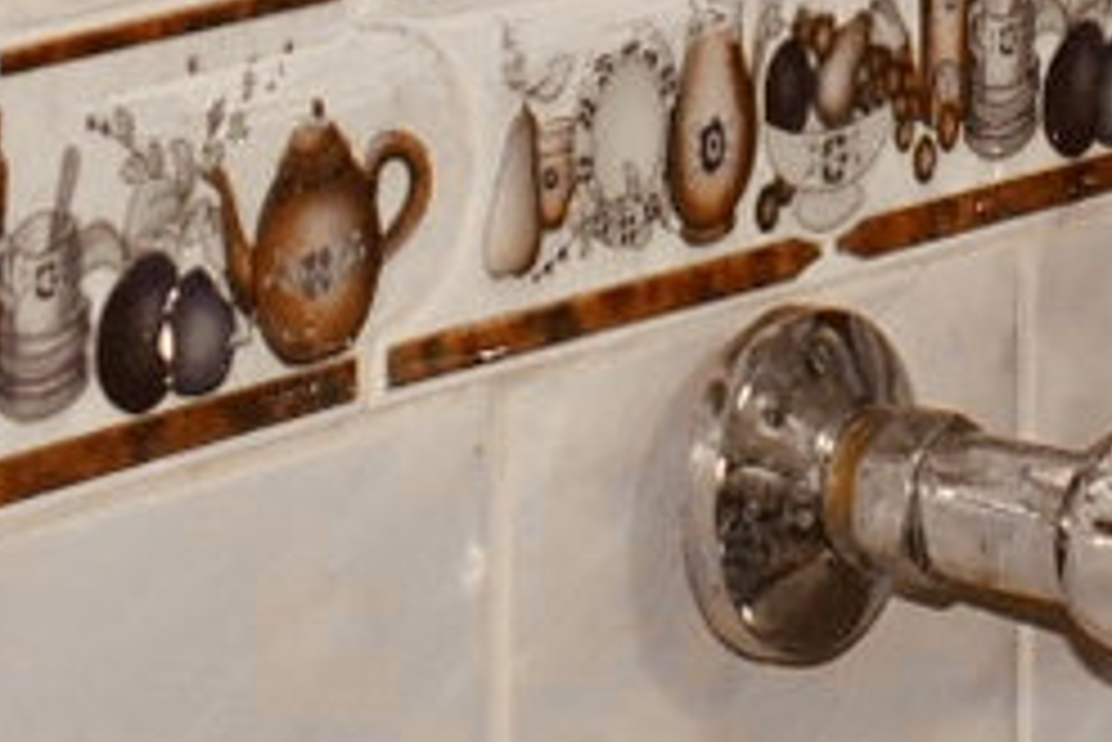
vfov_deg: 6.0
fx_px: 6899
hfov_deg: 9.2
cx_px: 1013
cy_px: -825
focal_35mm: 223
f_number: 5.6
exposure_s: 1/125
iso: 800
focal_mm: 23
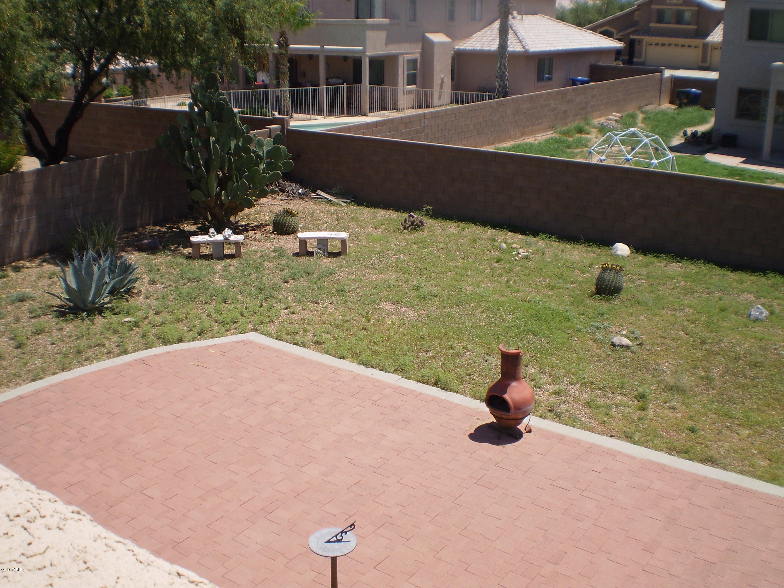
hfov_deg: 51.4
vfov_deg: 39.7
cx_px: 392
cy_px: 294
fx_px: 815
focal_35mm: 36
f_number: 4.6
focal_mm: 6.3
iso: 64
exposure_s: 1/1000
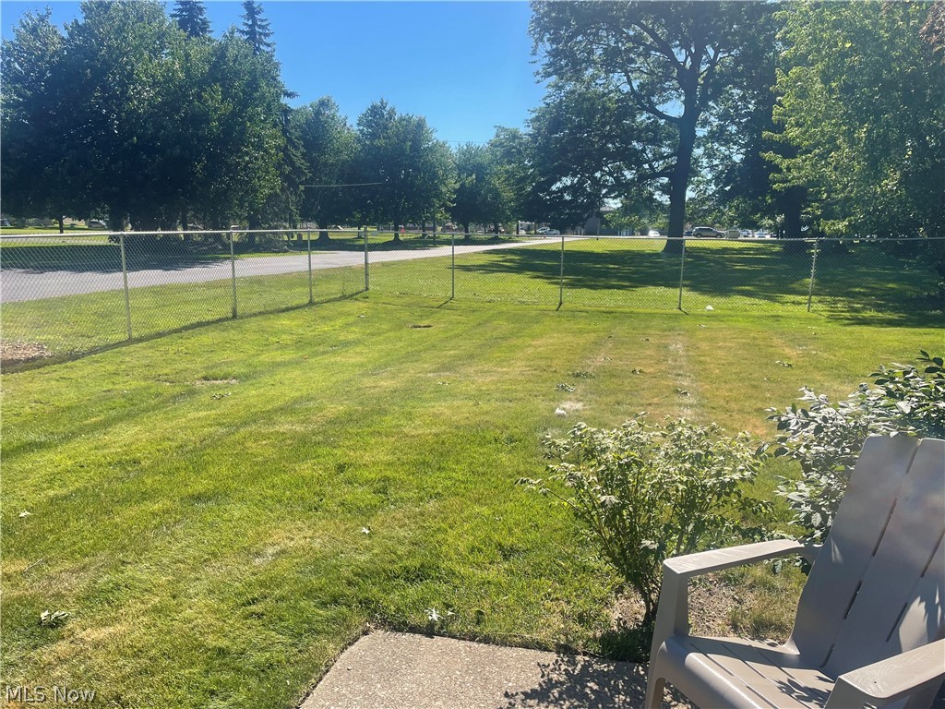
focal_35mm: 26
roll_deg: +0.0
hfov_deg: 67.3
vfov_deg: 53.1
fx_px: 710
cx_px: 472
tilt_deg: -9.4
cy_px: 354
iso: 32
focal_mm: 4.2
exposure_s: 1/2451
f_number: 1.6
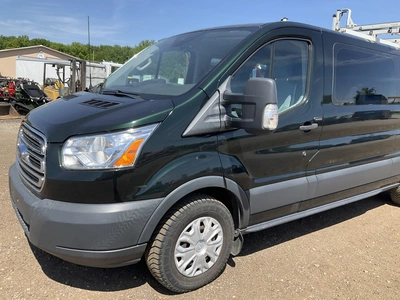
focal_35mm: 29
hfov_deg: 61.7
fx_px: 335
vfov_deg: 48.2
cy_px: 150
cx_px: 200
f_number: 1.8
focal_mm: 3
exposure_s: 1/1076
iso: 25
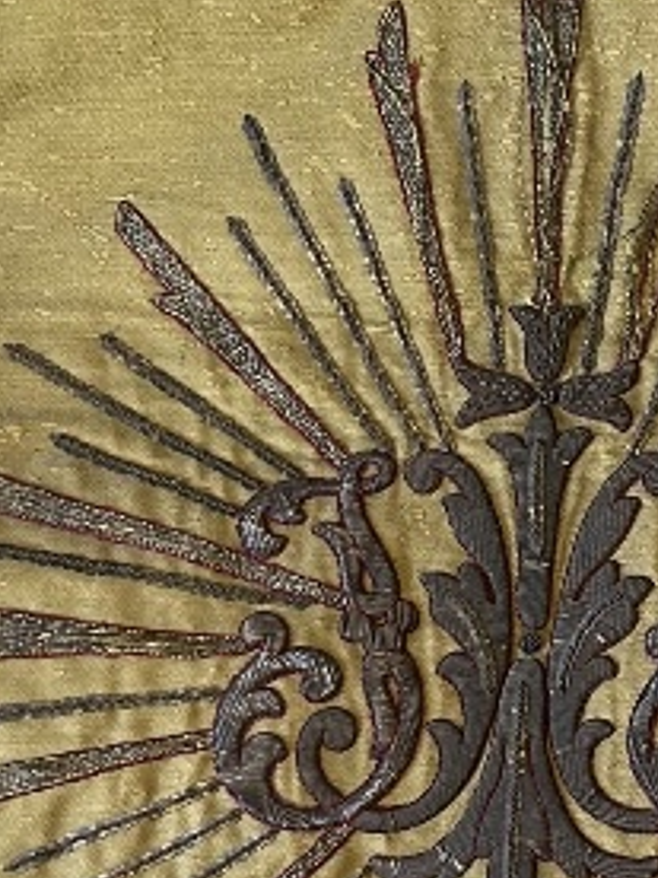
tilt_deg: -77.1
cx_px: 579
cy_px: 646
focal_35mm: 113
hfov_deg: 13.0
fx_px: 2864
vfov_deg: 17.3
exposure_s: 1/60
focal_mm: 5.7
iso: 160
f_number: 1.5
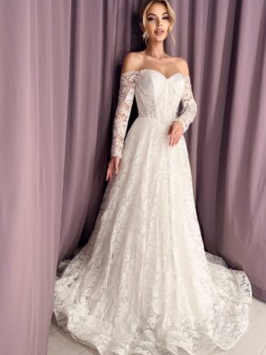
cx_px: 137
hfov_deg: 54.9
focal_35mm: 25
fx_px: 256
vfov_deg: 69.4
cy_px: 178
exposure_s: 1/100
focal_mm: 6.76
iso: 80
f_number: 1.78
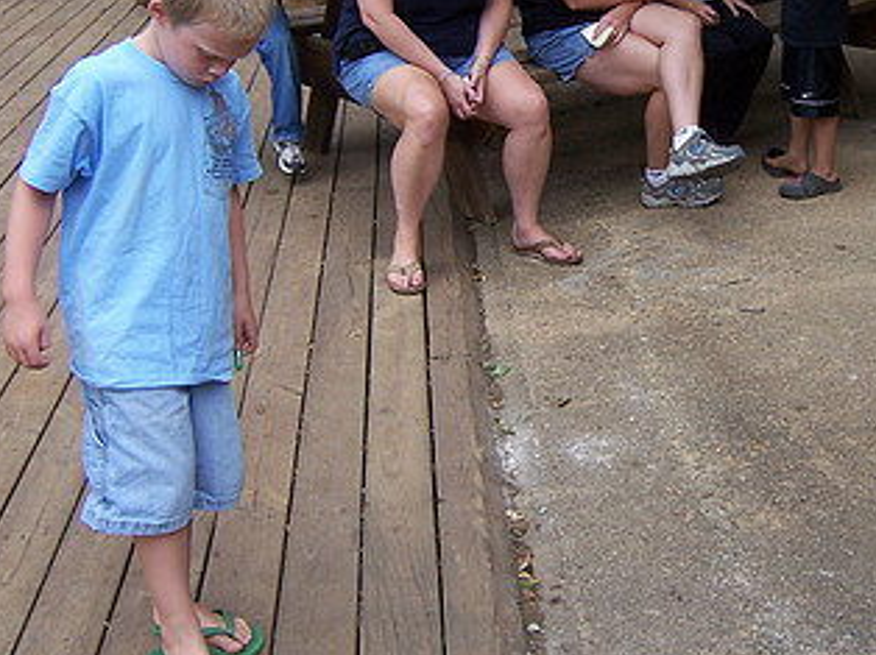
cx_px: 642
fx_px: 1543
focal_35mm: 61
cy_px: 216
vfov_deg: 23.9
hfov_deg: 31.2
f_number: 3.4
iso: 80
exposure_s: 1/500
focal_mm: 5.5
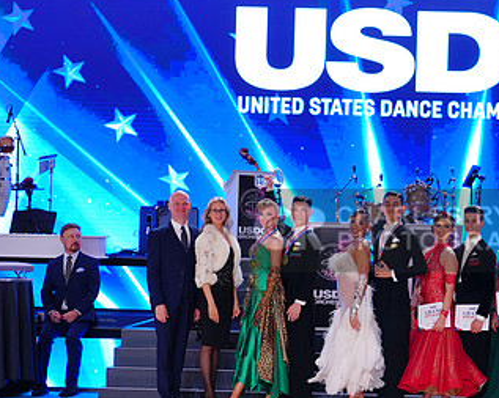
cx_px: 412
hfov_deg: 21.9
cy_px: 230
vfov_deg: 17.8
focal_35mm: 86
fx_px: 1269
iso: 1000
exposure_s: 1/500
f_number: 4
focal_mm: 50
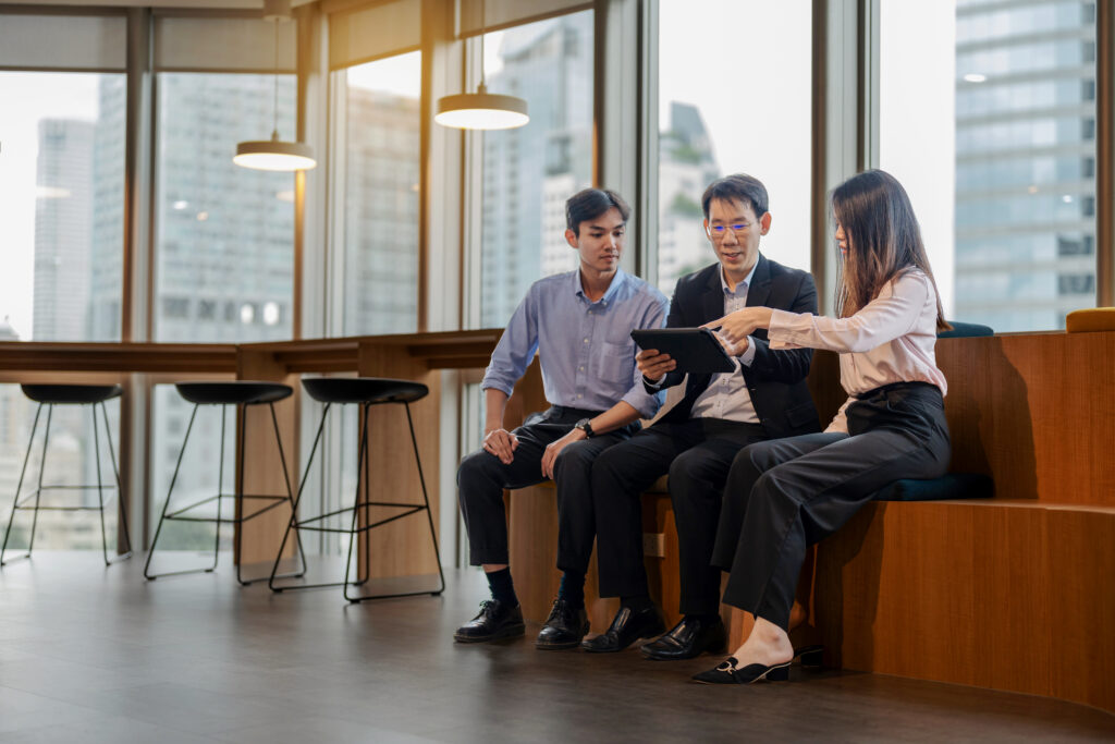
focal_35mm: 50
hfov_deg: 39.6
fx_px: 1549
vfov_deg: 27.0
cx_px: 558
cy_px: 372
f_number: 1.4
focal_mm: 50
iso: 250
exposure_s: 1/320
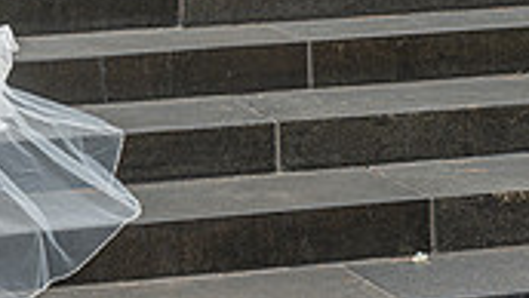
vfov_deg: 8.0
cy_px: -210
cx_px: -95
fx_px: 2077
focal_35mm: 148
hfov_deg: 14.1
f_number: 5
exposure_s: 1/250
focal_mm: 42
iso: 250
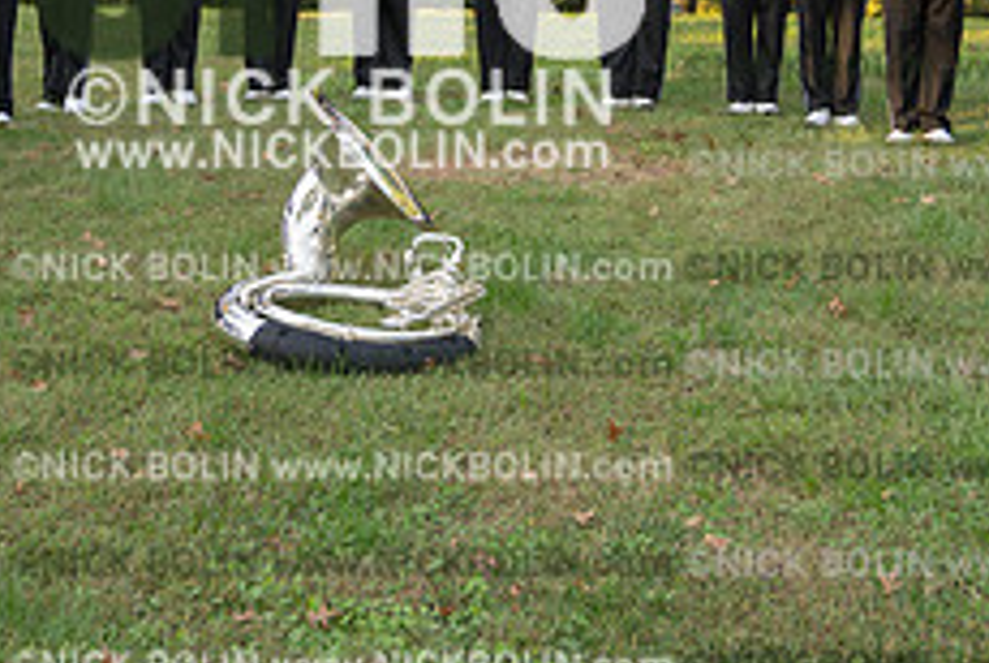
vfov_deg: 20.8
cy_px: -32
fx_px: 1733
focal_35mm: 63
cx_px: 340
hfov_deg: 31.6
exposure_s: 1/80
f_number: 4
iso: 125
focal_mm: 25
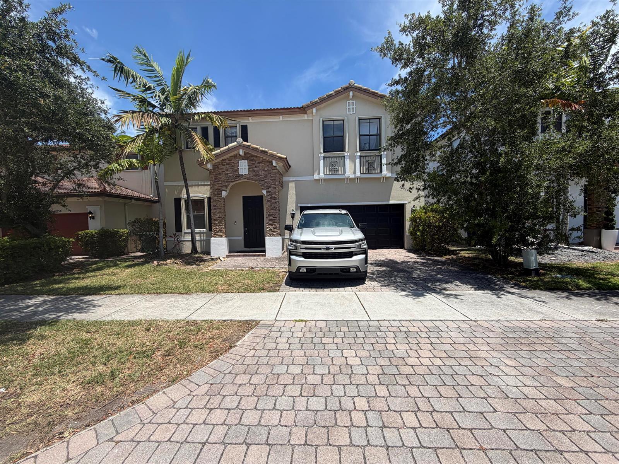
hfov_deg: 102.1
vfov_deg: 85.7
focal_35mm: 14
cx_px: 310
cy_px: 232
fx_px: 250
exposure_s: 1/830
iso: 20
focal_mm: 2.22
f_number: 2.2
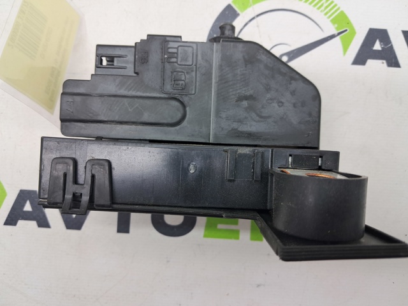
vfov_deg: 51.3
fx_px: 318
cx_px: 204
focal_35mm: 27
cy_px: 153
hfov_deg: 65.4
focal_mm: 4
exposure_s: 1/50
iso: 50
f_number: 1.8
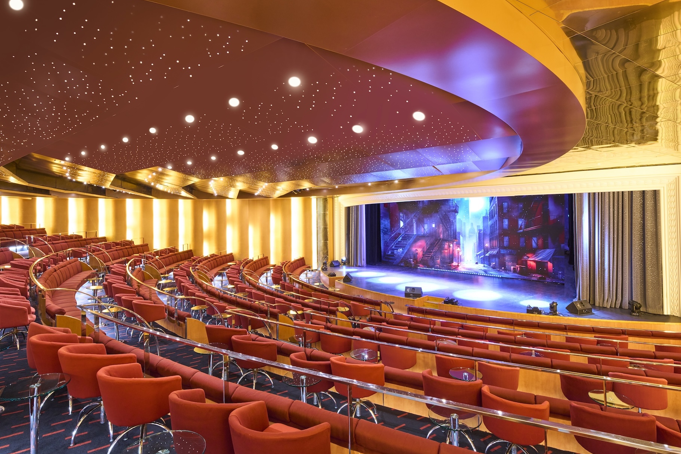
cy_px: 217
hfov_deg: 84.0
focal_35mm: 20
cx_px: 335
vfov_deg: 61.9
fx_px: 378
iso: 400
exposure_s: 1
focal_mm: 19
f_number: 11
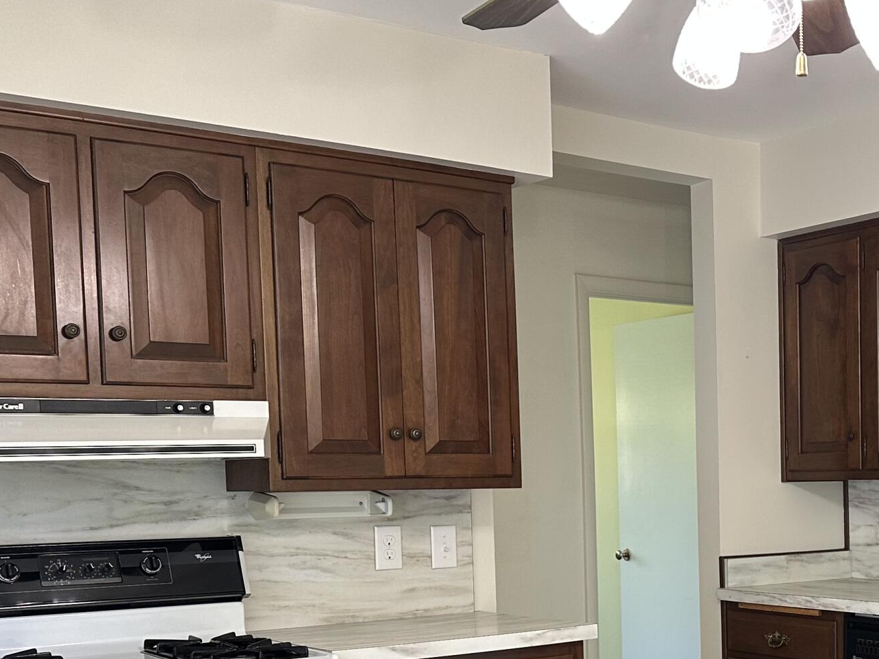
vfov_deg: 25.9
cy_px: 558
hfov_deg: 33.0
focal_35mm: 55
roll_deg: +0.7
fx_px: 1397
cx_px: 807
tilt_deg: -3.9
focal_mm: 6.86
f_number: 1.78
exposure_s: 1/60
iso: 125
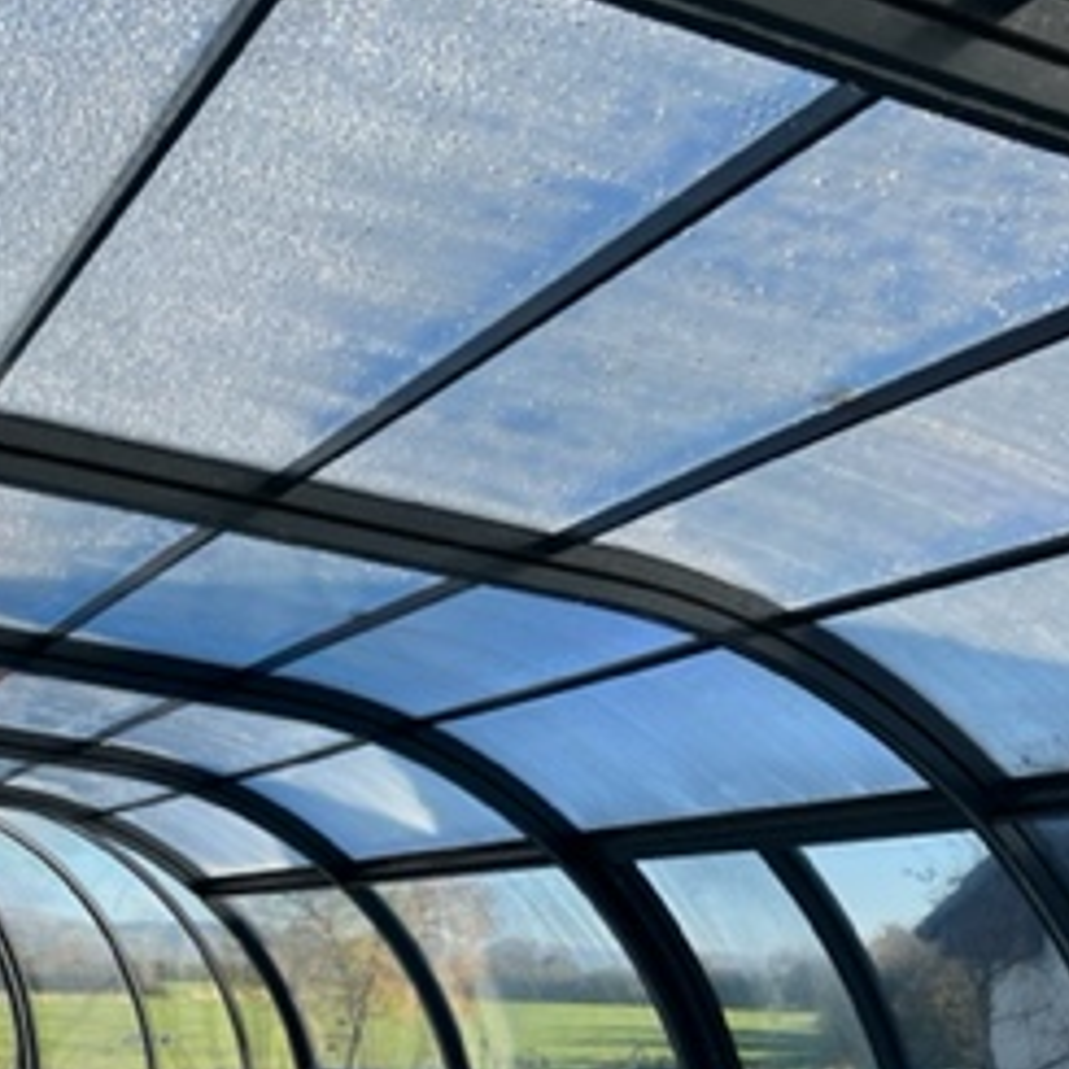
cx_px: 528
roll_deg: -1.8
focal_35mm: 60
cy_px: 1004
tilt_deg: -2.0
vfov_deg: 27.4
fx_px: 2096
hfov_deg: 28.6
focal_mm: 5.7
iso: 50
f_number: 1.5
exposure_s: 1/1779
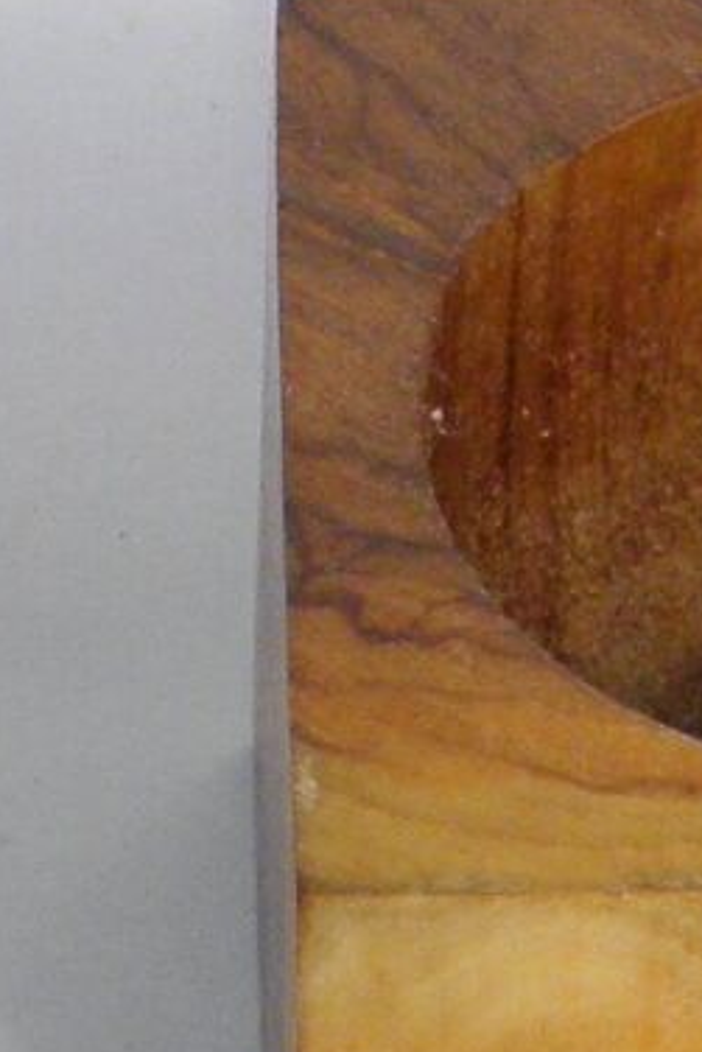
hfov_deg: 4.1
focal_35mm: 333
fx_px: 9731
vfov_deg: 6.2
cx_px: 772
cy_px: -78
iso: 100
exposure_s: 1/320
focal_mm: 8.6
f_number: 3.9
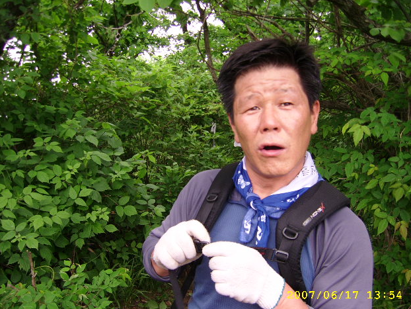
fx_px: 428
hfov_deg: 51.3
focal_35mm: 36
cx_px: 210
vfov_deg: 39.7
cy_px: 157
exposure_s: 1/136
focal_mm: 5.95
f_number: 2.8
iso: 100
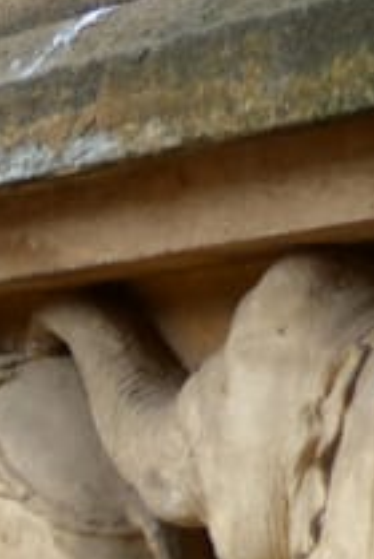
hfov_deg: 4.6
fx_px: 4628
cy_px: 746
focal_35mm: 298
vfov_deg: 6.8
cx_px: -267
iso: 250
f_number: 4.5
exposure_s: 1/60
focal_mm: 12.5
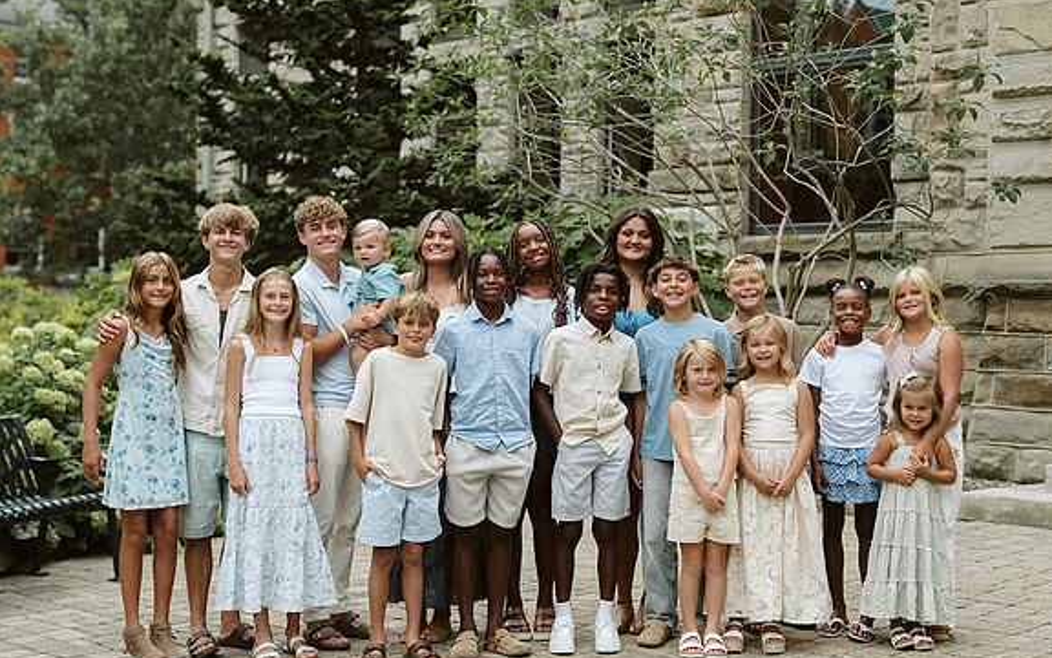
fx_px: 1749
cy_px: 289
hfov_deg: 33.5
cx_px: 530
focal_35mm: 61
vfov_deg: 21.3
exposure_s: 1/400
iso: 1000
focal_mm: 50
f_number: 2.8
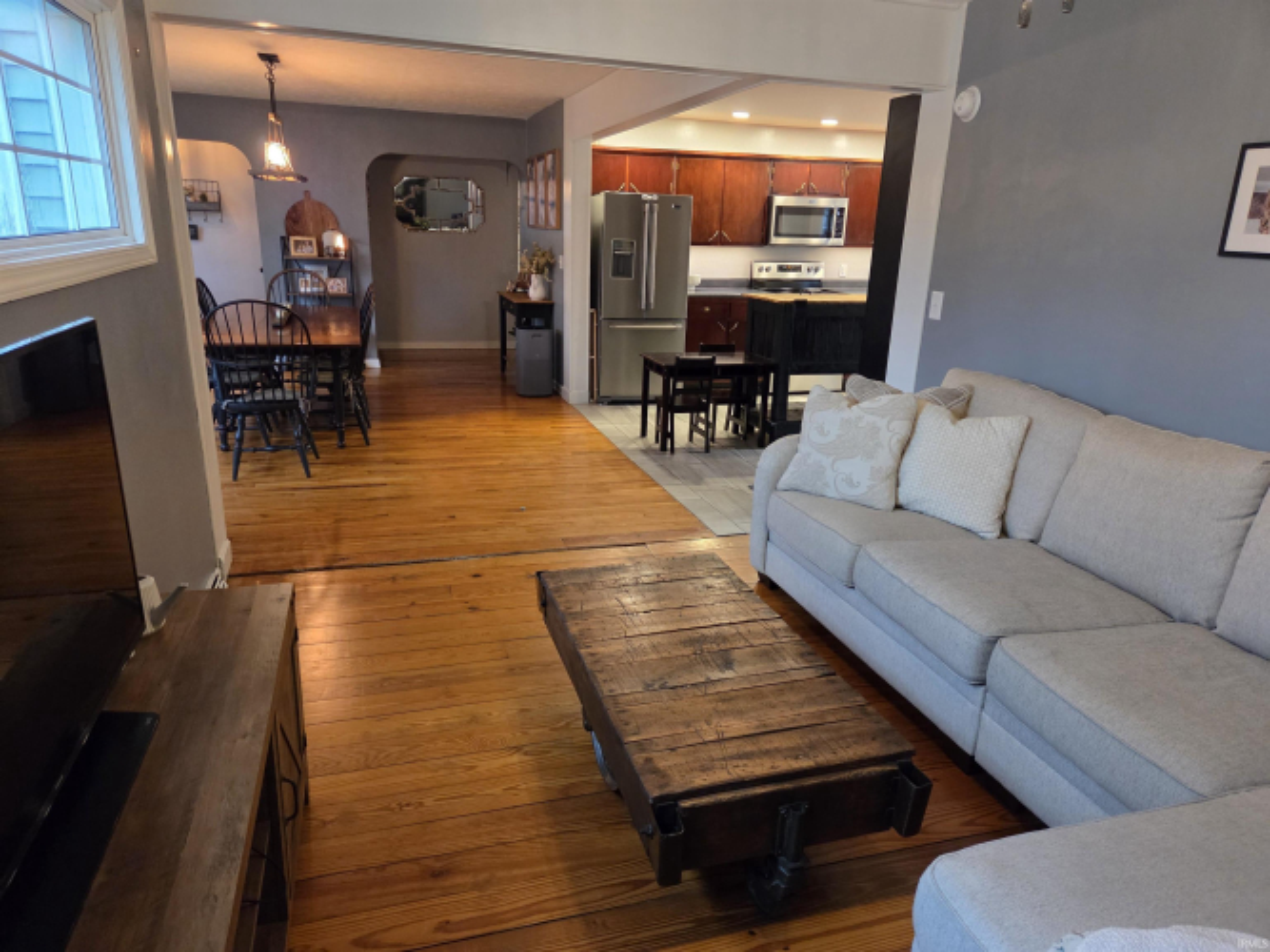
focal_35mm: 23
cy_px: 476
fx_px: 844
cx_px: 635
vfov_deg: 58.9
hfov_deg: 73.9
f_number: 1.8
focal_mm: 5.4
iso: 800
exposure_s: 1/120
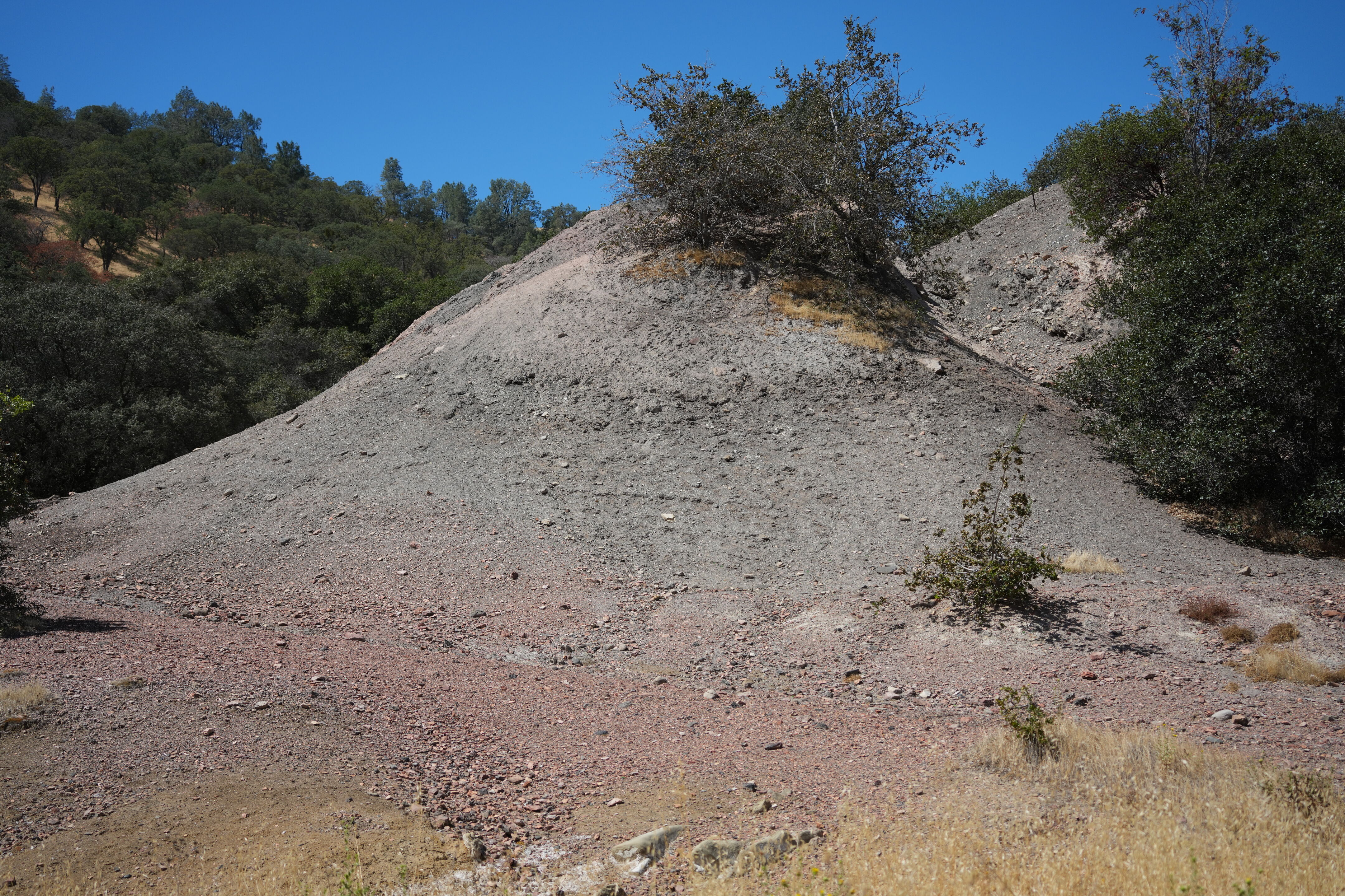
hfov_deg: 39.6
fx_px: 1868
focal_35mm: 50
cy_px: 448
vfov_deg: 27.0
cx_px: 672
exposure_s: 1/2000
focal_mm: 50
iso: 250
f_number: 4.5
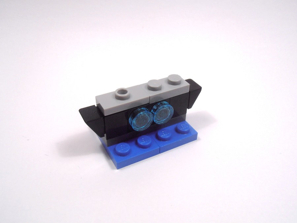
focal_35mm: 37
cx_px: 148
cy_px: 112
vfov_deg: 38.7
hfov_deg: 50.1
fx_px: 317
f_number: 3.9
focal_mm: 6.61
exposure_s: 1/100
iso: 80
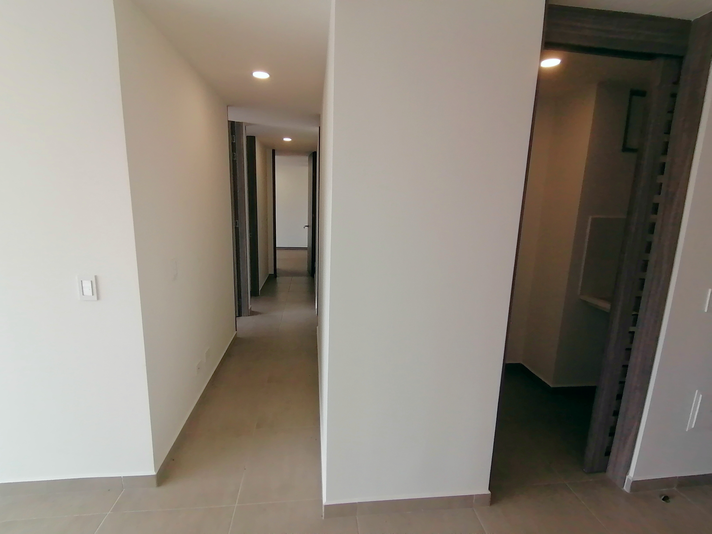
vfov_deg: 74.7
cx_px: 356
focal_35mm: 17
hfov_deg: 91.0
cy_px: 267
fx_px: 350
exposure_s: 1/120
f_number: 2.4
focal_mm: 2.7
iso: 80
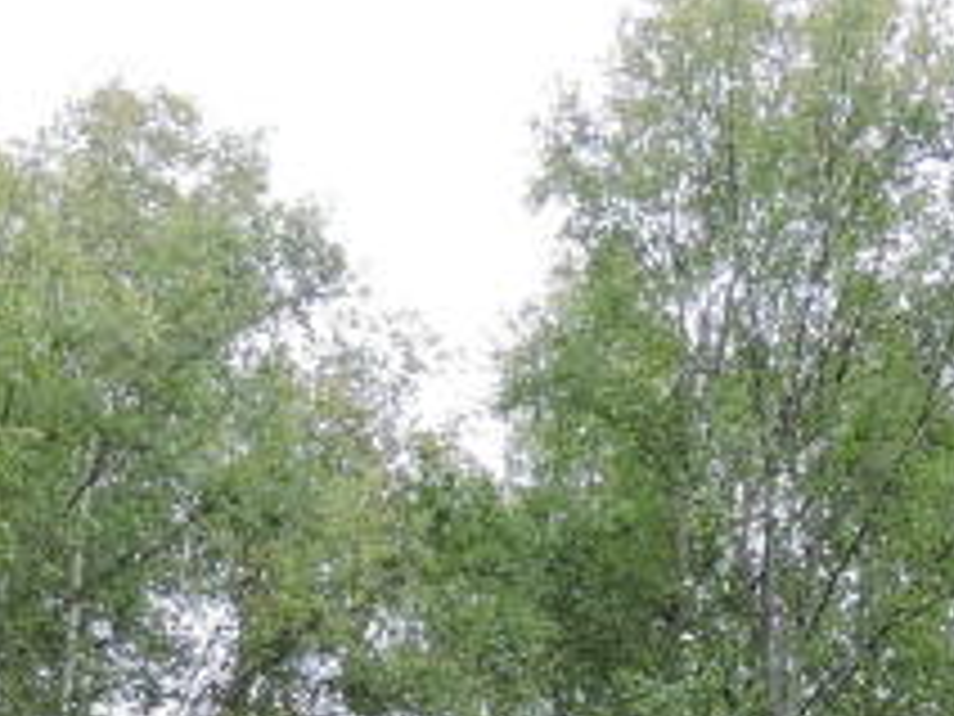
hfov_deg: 11.7
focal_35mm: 169
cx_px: 711
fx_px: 4658
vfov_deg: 8.3
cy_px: 1531
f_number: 3.8
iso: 100
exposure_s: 1/125
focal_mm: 6.3
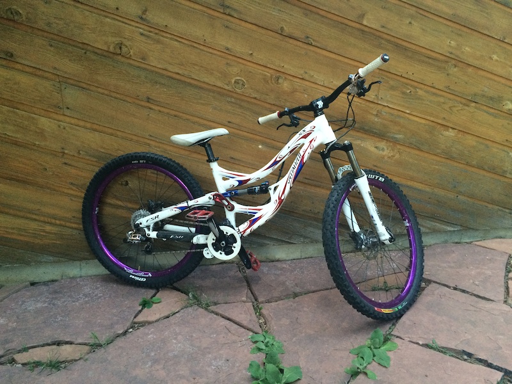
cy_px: 192
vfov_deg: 48.2
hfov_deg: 61.7
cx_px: 256
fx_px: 429
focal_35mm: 29
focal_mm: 4.15
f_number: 2.2
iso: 200
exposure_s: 1/30
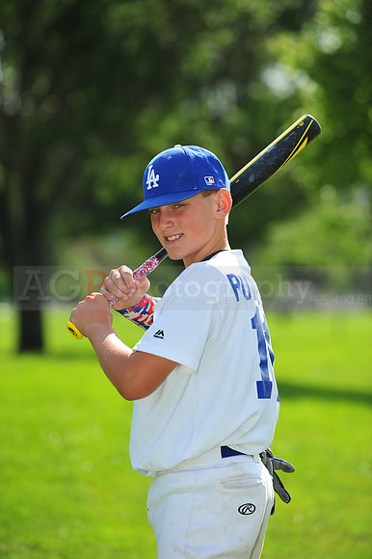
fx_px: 2560
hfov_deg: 8.3
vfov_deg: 12.5
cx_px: 186
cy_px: 280
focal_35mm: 165
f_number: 4.5
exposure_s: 1/2000
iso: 320
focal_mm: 165
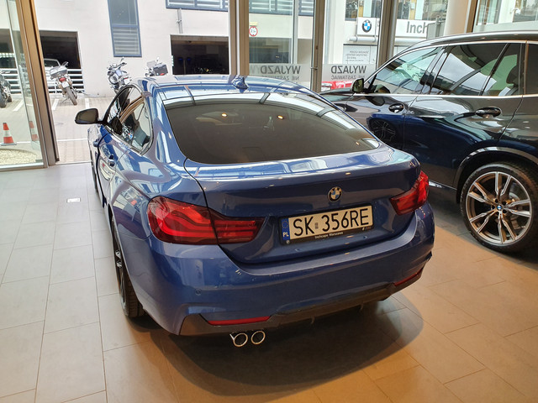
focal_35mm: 26
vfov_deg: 53.1
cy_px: 202
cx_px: 269
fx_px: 404
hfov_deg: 67.3
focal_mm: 4.32
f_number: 2.4
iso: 125
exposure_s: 1/100
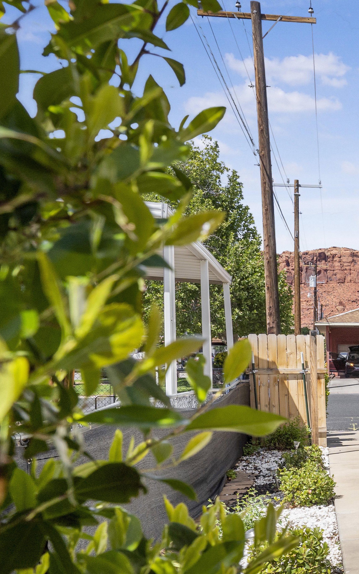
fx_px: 798
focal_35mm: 51
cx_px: 613
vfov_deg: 39.4
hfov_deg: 19.9
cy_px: 351
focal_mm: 23
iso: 250
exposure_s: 1/640
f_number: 9
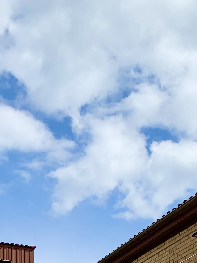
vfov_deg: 22.0
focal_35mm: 77
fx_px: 584
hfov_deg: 18.9
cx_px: 28
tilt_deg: +8.9
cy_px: 368
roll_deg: -0.1
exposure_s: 1/3185
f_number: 1.8
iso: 25
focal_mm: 4.25
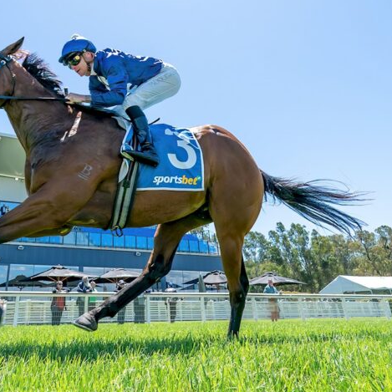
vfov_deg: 77.7
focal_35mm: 19
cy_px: 191
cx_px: 116
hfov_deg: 74.1
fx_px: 243
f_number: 6.3
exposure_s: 1/2000
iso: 640
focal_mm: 14
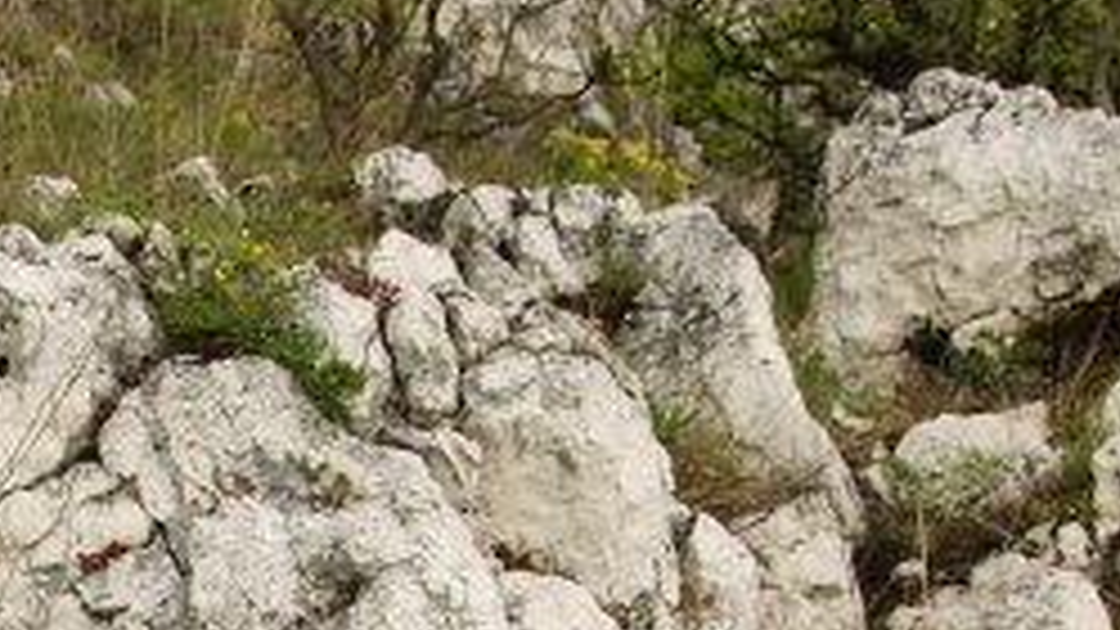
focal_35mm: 91
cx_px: -13
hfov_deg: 22.5
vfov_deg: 12.6
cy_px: 945
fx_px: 2702
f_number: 6.3
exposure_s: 1/125
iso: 100
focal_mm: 18
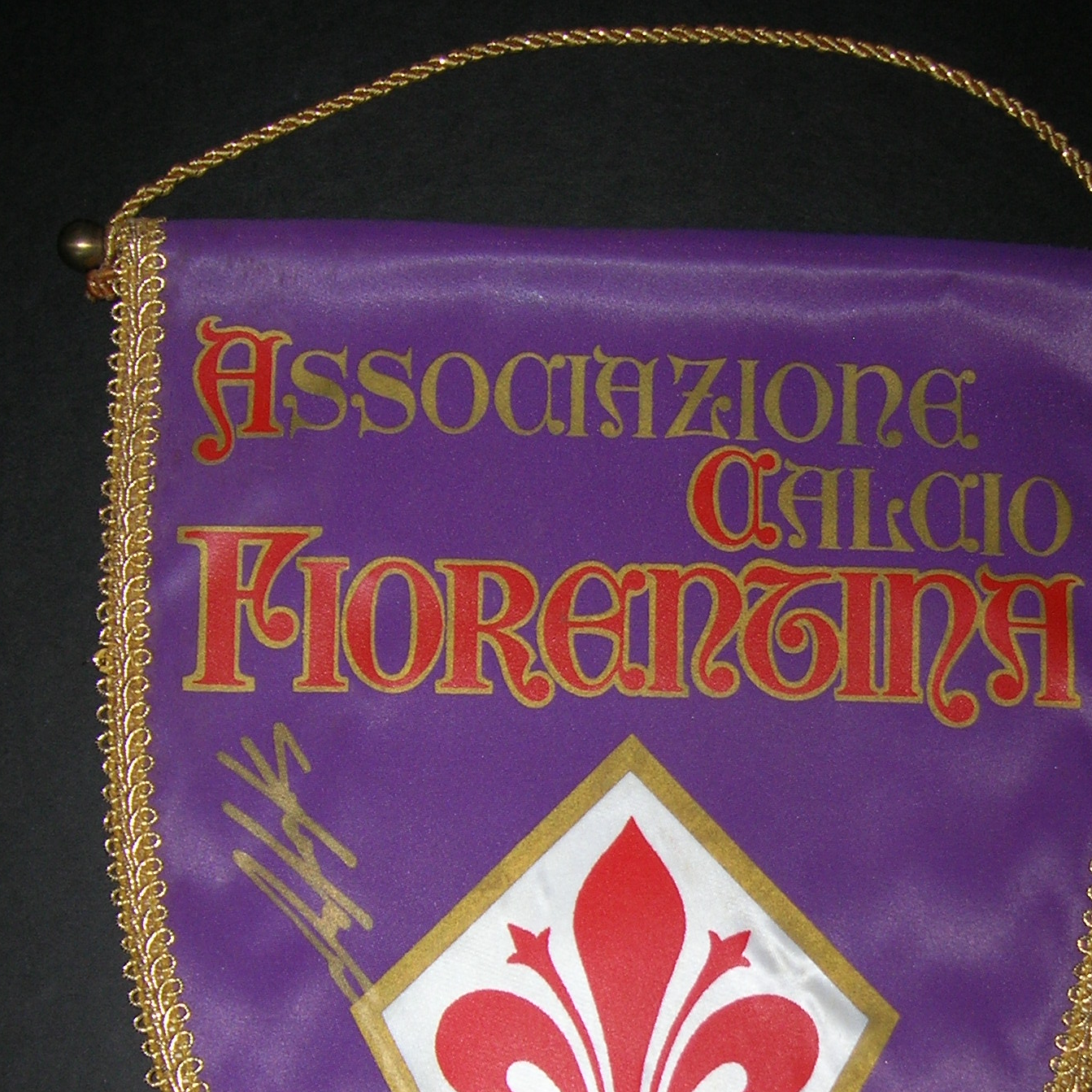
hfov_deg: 29.4
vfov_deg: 28.8
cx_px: 695
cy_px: 911
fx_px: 2070
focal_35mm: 58
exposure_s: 1/60.1
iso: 50
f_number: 2.9
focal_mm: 5.7
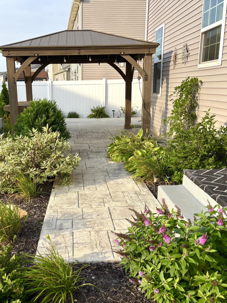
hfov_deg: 40.3
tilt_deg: -12.8
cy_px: 152
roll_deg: +0.5
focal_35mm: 35
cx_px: 80
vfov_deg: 52.6
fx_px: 306
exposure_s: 1/1233
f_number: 1.6
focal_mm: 5.96
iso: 50
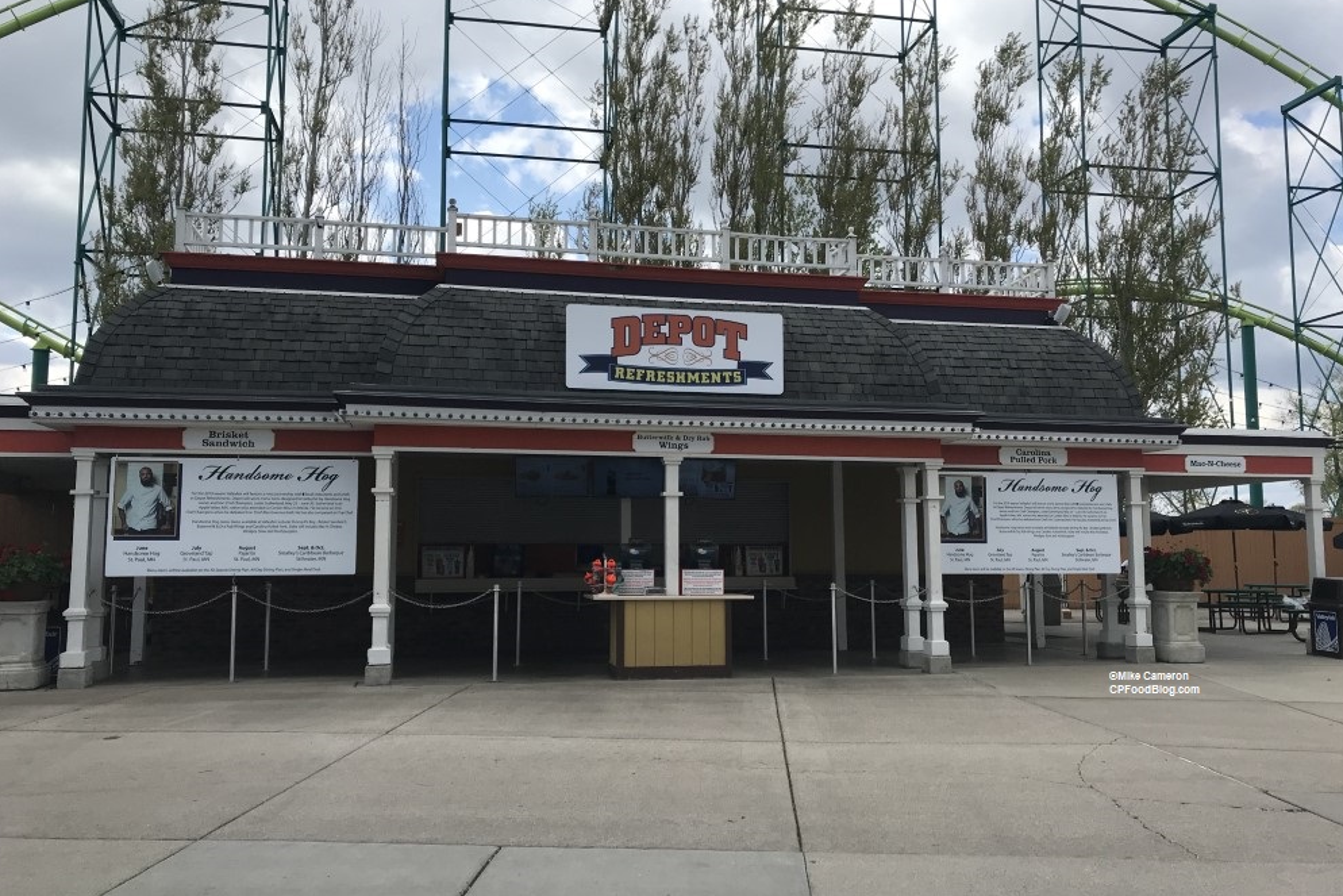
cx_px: 682
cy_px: 457
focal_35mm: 30
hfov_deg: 61.9
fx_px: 1119
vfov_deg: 43.6
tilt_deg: +5.2
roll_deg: -0.1
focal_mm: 3.99
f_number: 1.8
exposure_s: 1/1953
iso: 20
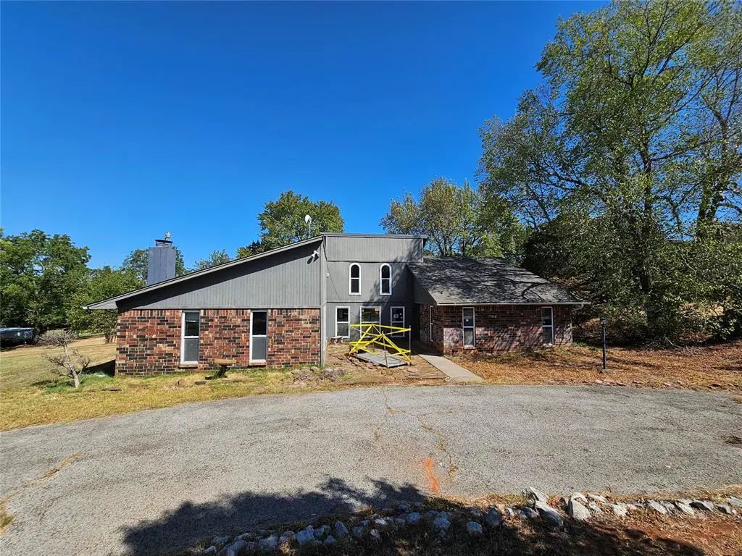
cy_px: 278
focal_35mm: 13
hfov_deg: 106.2
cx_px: 371
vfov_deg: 89.9
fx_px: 279
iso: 50
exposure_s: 1/2359
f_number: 2.2
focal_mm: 2.2
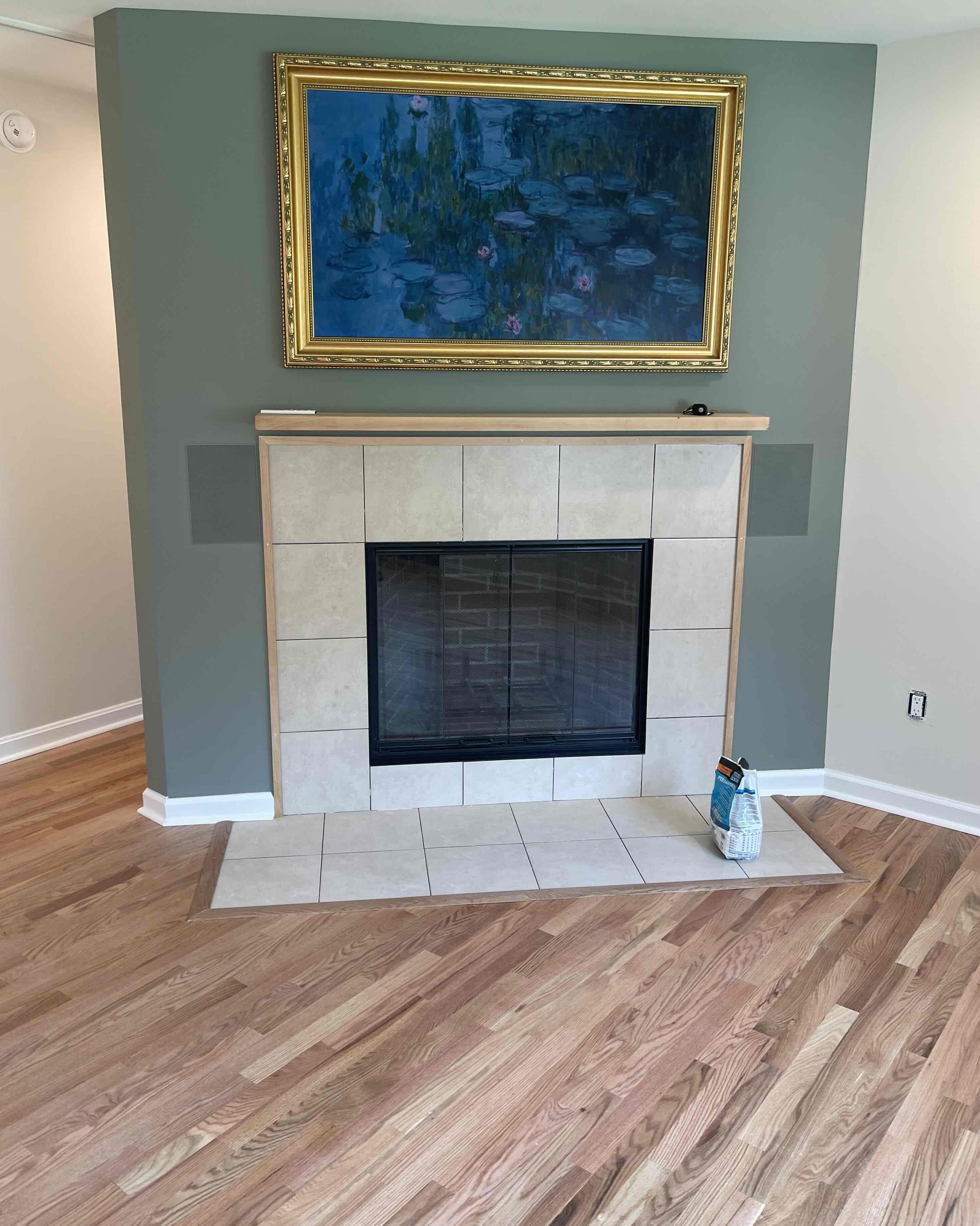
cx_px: 496
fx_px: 979
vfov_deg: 64.0
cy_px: 584
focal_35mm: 27
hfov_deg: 53.2
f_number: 1.6
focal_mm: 5.1
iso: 64
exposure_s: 1/60
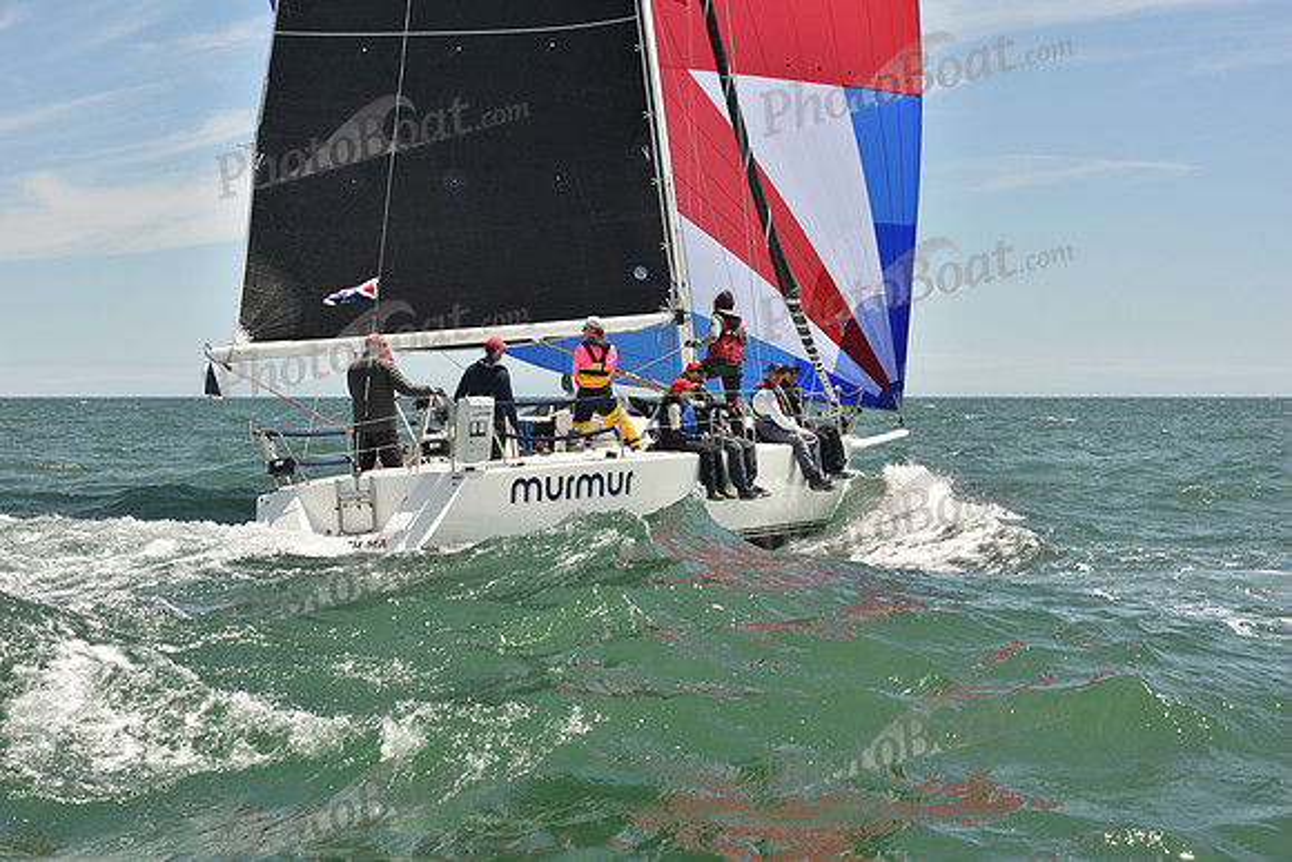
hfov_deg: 28.8
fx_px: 2513
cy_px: 431
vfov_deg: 19.5
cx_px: 646
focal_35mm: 70
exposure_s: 1/800
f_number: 10
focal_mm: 70
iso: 320
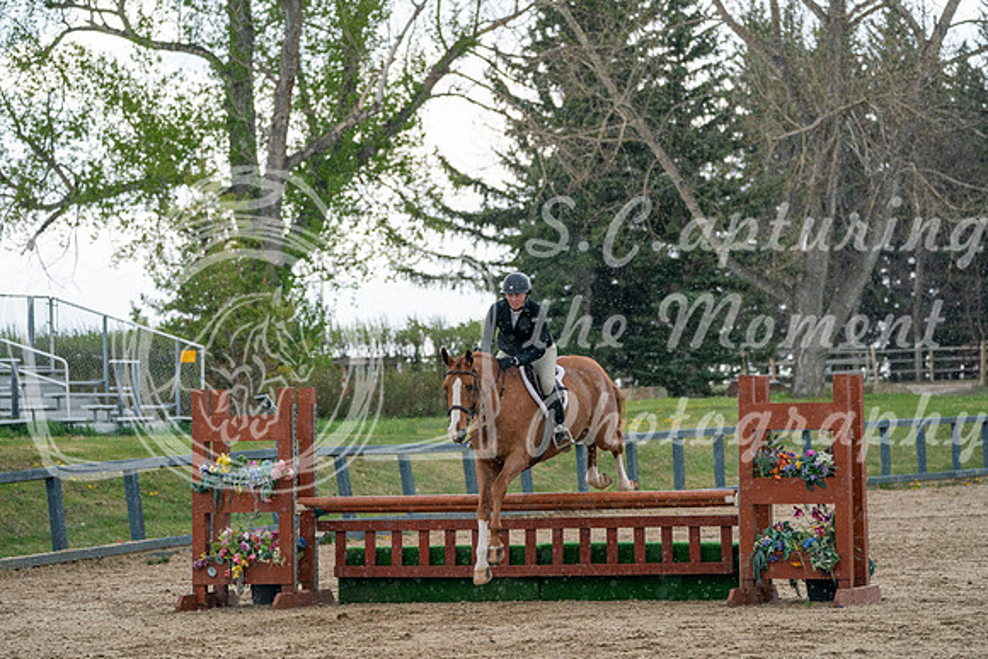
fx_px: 4913
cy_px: 330
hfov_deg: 11.5
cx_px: 494
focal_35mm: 179
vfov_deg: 7.7
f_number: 5.6
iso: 1600
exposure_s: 1/1250
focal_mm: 179
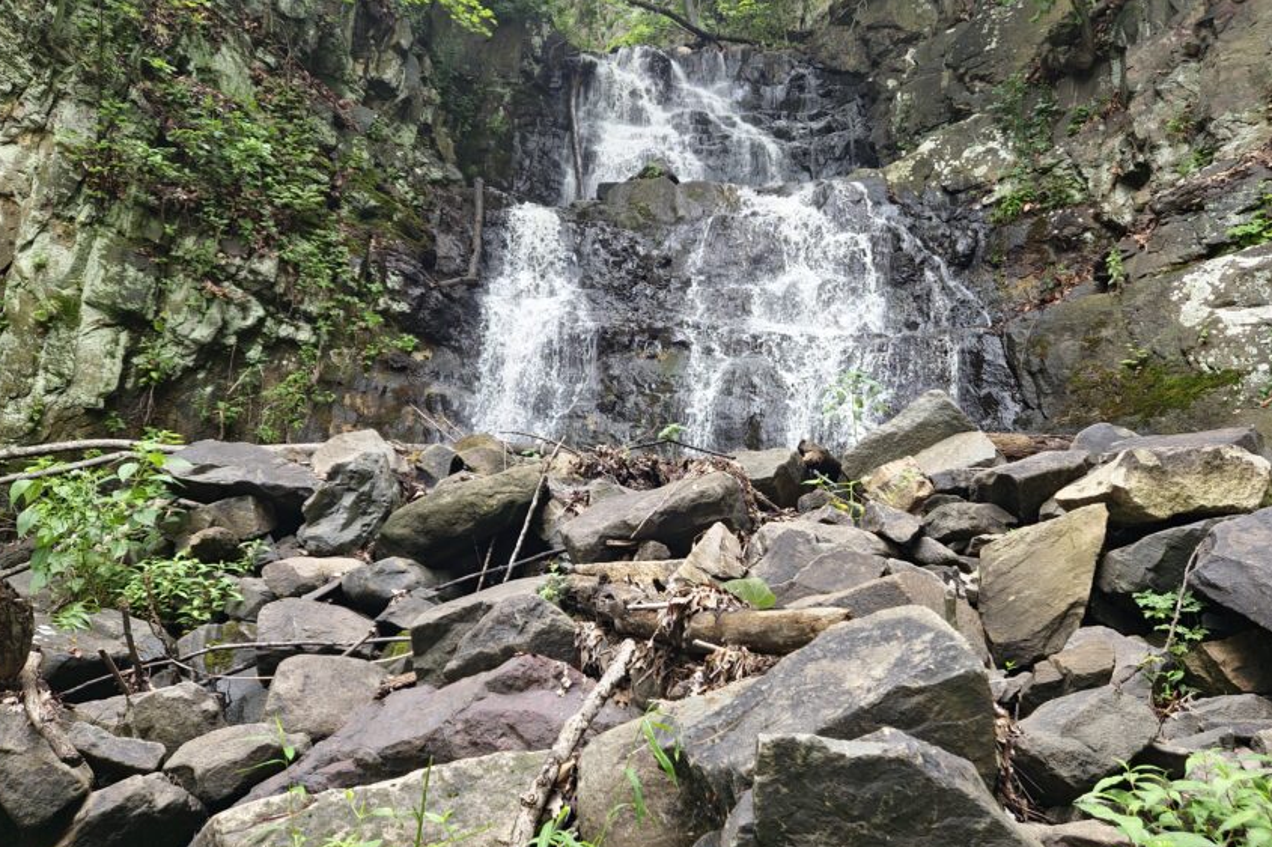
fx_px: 1024
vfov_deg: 44.9
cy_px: 408
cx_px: 679
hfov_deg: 63.6
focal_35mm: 29
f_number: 1.8
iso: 100
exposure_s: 1/120
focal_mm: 5.4
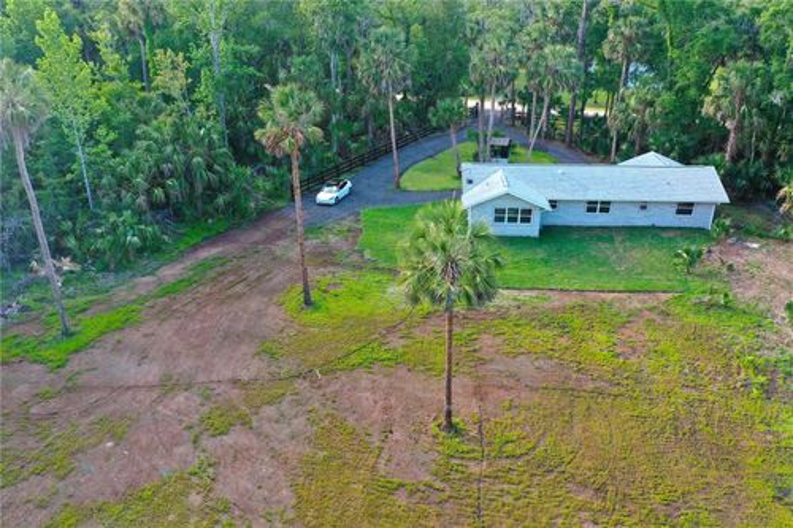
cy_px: 264
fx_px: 617
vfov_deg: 46.4
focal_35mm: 28
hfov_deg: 65.5
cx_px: 396
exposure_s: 1/100
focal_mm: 10.26
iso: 100
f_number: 4
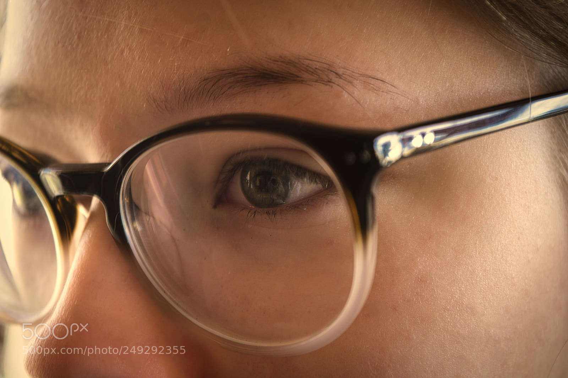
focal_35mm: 82
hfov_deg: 24.6
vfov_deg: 16.5
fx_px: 1301
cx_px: 284
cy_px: 189
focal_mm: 55
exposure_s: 1/4
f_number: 5.6
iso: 100
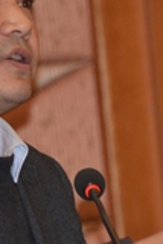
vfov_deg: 2.3
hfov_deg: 1.6
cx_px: 88
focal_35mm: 886
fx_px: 6004
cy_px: 153
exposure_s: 1/60
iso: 640
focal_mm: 190
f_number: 5.6
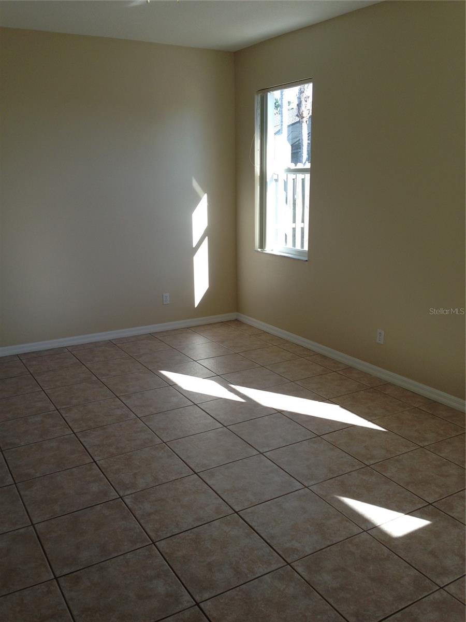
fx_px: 592
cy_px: 311
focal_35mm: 33
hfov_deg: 42.9
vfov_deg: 55.4
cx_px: 233
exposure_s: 1/182
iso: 50
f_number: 2.4
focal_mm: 4.13
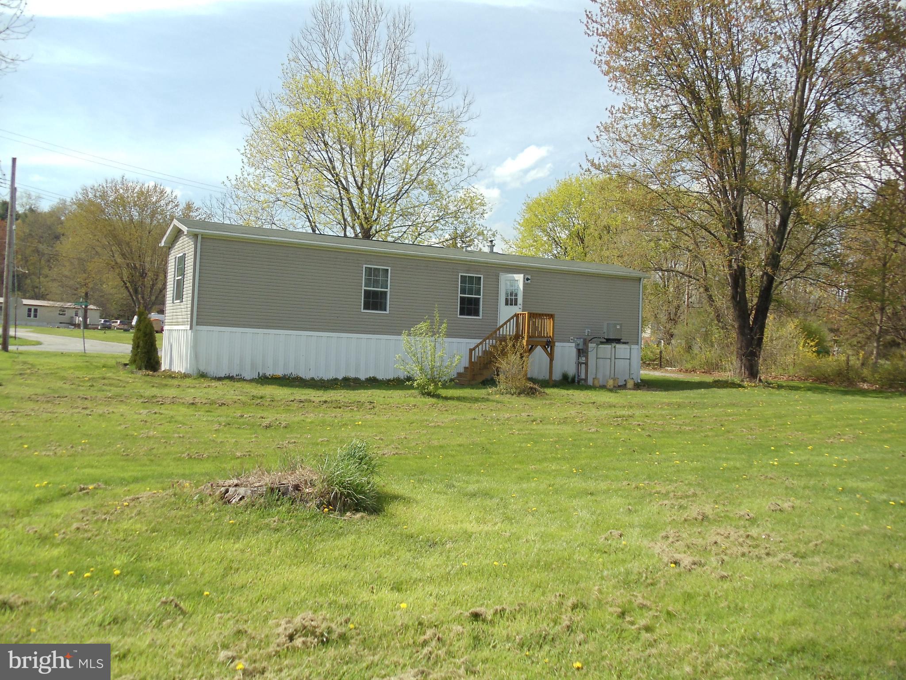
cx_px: 453
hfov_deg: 42.9
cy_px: 340
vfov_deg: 32.9
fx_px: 1152
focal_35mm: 44
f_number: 7.1
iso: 100
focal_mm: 6
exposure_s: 1/250
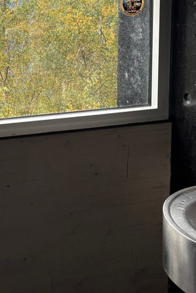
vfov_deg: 28.7
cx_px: -73
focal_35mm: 69
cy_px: 69
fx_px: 562
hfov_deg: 18.2
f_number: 1.6
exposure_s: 1/351
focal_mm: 6
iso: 50
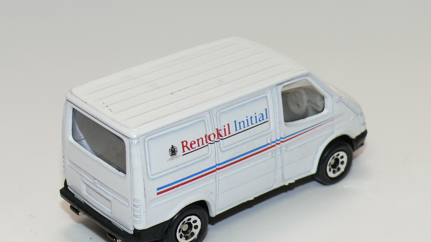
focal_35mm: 106
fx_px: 1211
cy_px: 135
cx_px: 215
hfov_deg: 20.2
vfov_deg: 11.4
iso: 100
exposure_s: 1/30
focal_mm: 13.2
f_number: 4
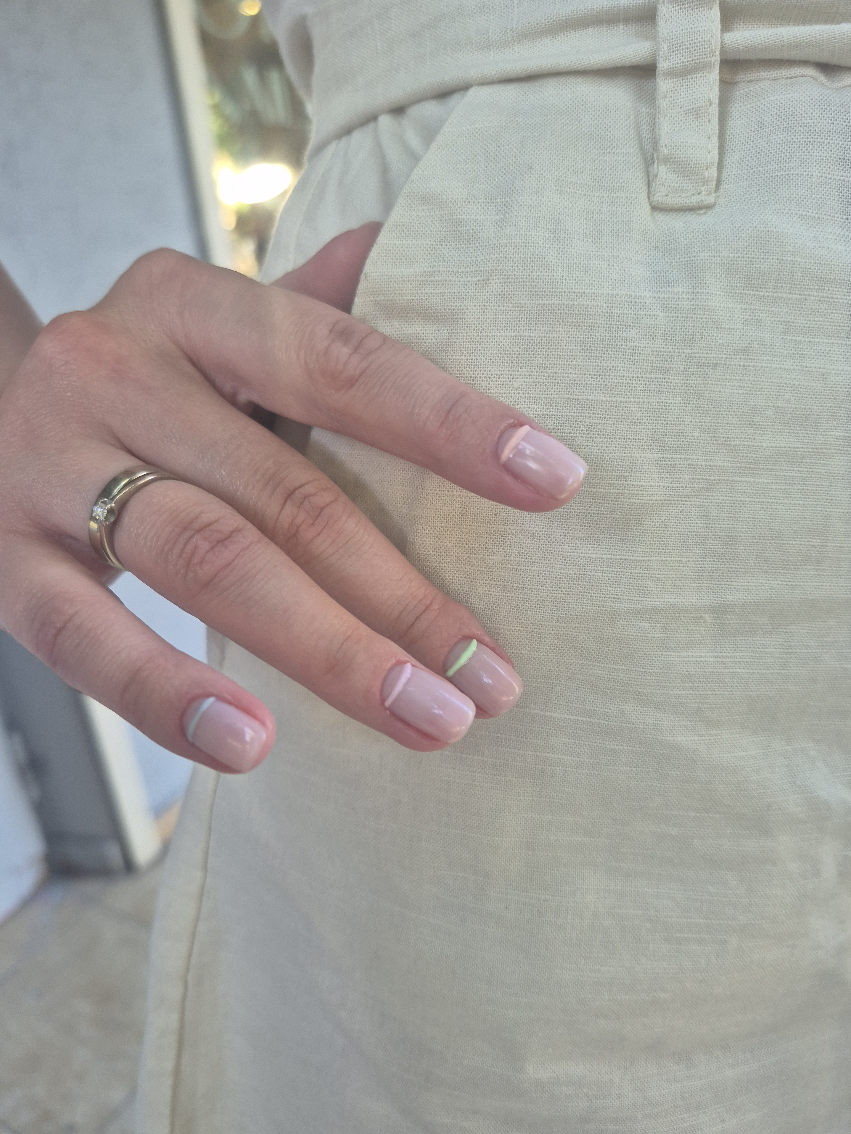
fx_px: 787
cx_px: 431
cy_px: 568
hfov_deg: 56.8
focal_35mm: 24
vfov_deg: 71.6
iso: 200
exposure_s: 1/100
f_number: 1.8
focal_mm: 5.4
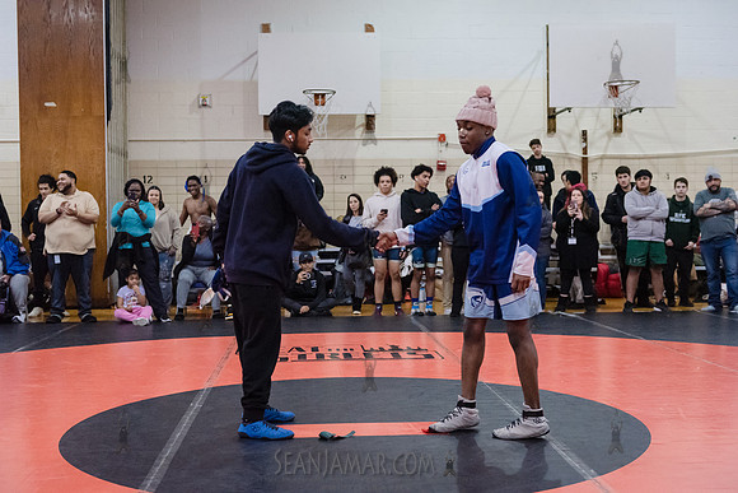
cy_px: 246
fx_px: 984
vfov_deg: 28.1
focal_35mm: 48
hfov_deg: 41.1
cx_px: 369
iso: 8000
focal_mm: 48
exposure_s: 1/200
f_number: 3.2
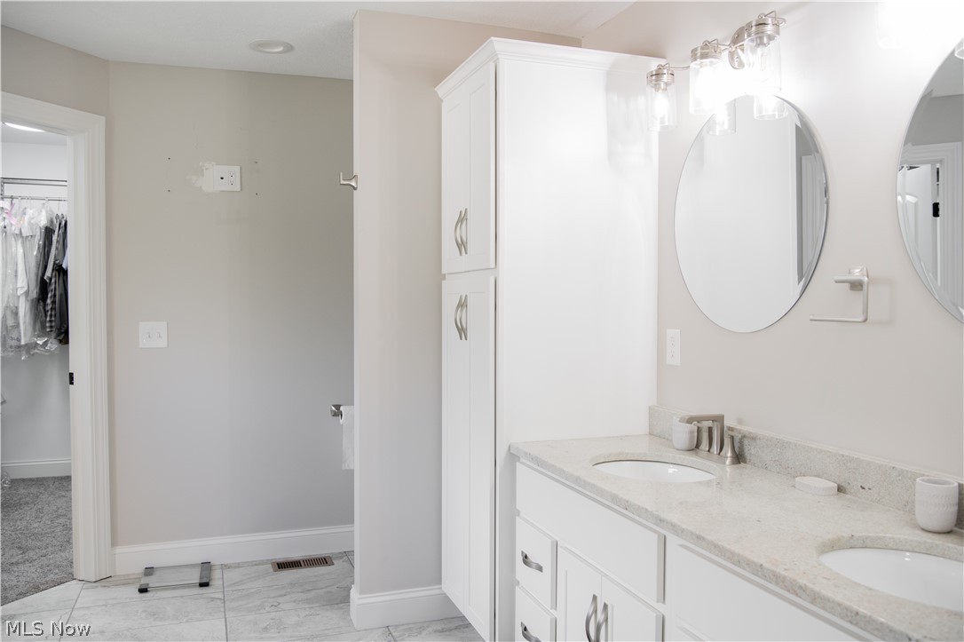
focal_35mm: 30
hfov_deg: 62.0
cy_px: 321
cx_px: 482
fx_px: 803
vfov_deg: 43.6
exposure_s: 1/50
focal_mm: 30
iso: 1000
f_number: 5.6
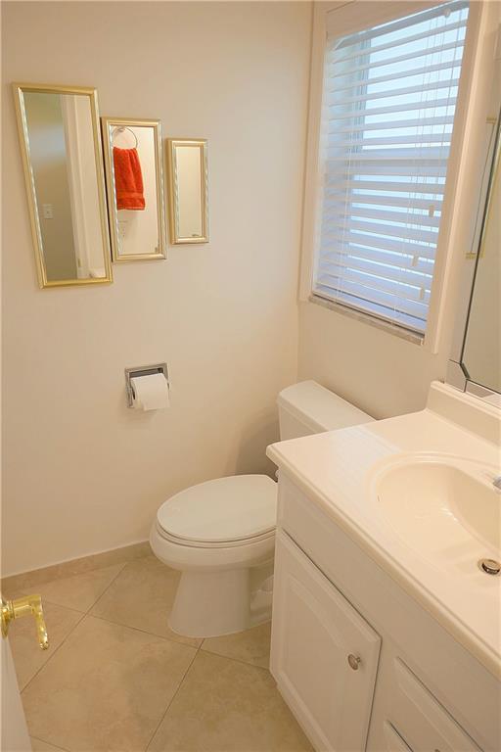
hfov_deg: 51.3
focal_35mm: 25
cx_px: 250
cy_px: 376
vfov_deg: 71.5
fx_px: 522
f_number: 2.8
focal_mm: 9.1
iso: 125
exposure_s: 1/100
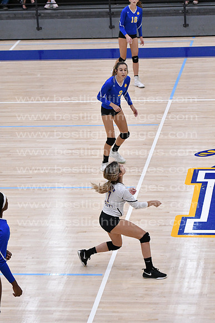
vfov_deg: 14.4
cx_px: 108
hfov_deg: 9.6
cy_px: 162
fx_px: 1276
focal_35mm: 142
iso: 6400
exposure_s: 1/1250
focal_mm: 95
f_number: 3.2
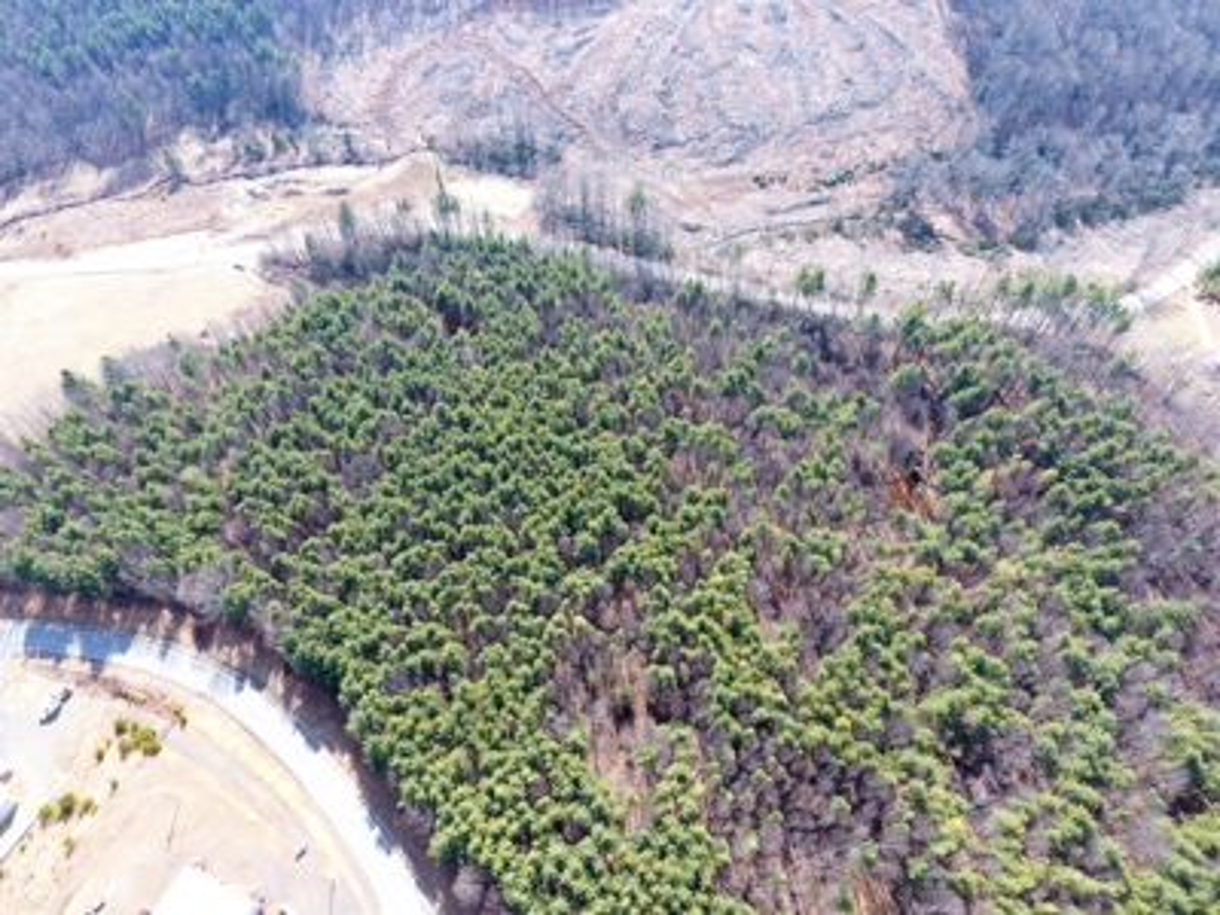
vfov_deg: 66.0
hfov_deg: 81.7
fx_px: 705
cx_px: 610
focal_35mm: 20
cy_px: 458
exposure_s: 1/167
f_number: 2.8
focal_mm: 3.61
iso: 100
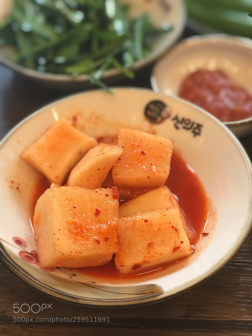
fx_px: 553
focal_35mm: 57
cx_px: 126
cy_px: 168
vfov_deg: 33.8
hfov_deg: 25.7
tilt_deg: -49.1
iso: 80
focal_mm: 6.6
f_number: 2.8
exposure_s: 1/60
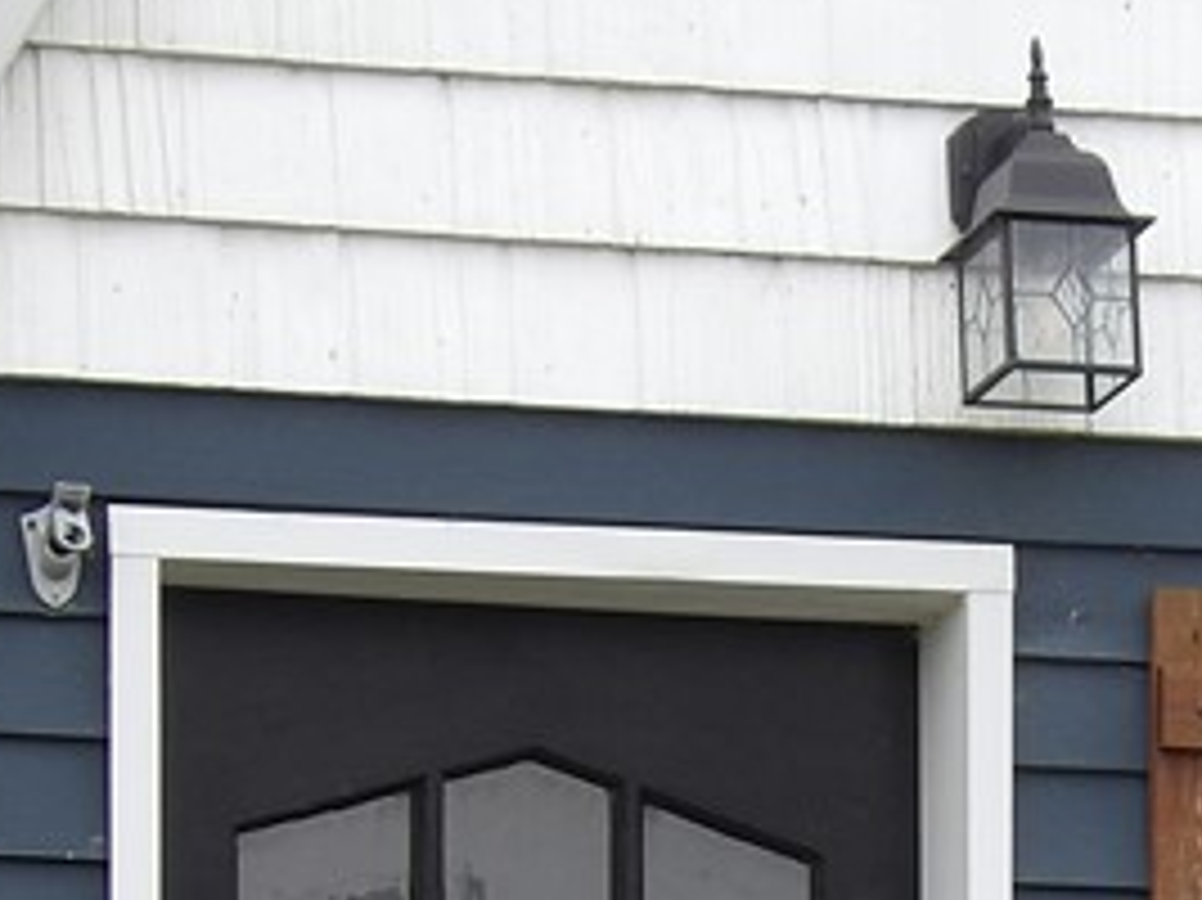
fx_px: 11315
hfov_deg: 6.1
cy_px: 1336
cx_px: 1157
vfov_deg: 4.5
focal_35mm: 326
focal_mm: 15.3
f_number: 4.1
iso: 100
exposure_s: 1/207
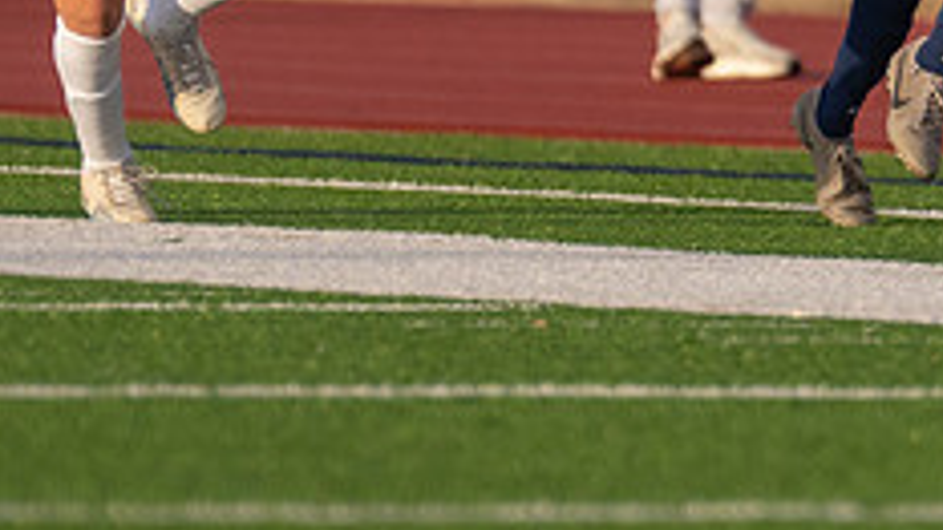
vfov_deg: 1.1
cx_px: 1044
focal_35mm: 1153
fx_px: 28827
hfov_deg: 1.9
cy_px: -198
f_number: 4
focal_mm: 280
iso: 500
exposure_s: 1/2000
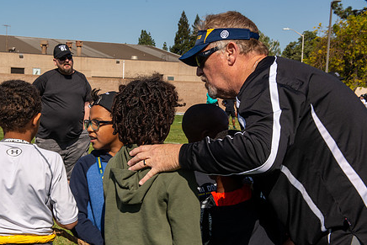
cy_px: 151
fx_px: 673
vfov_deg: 20.6
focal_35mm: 66
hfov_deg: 30.3
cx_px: 127
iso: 100
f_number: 11
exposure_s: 1/125
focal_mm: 48
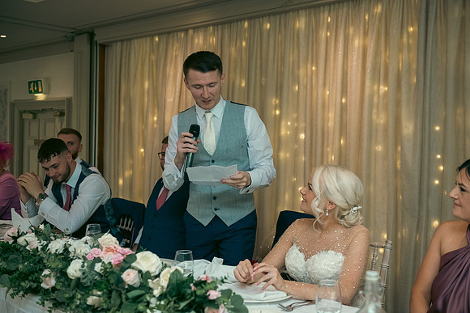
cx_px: 235
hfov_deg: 41.1
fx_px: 627
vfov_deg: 28.1
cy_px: 156
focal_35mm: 48
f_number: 3.5
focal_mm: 48
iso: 800
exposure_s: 1/160
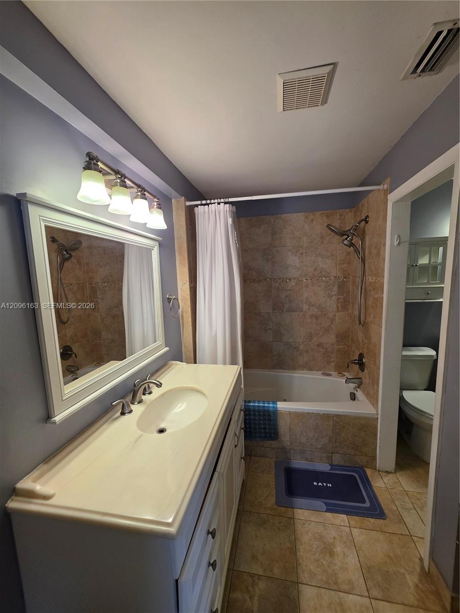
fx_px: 230
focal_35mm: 13
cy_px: 306
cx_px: 230
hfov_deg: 89.9
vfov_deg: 106.2
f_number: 1.9
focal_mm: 2.2
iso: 100
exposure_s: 1/120
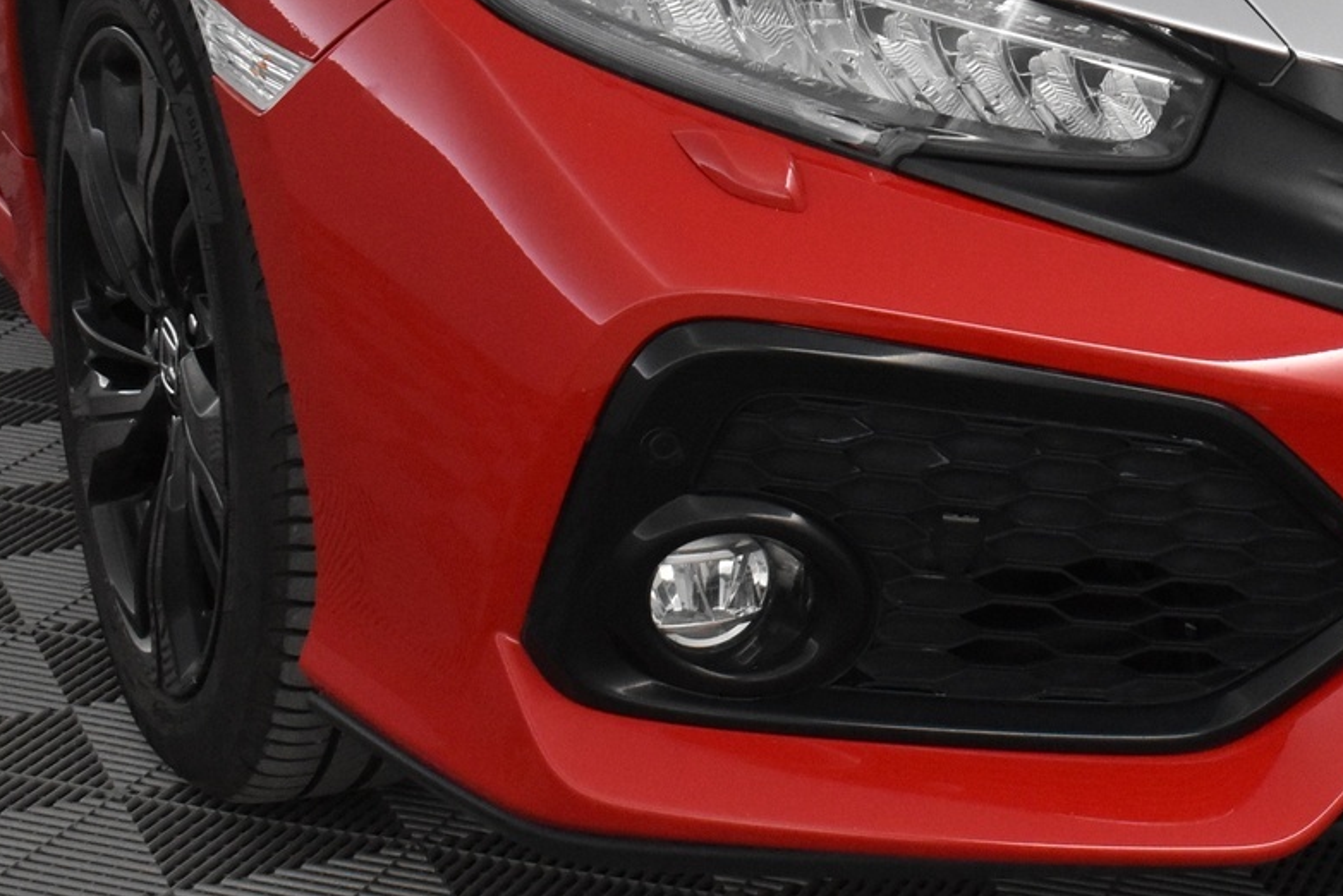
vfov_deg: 15.1
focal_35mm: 90
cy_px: 120
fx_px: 3360
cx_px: 1268
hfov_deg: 22.0
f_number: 5.6
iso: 3200
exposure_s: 1/125
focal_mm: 29
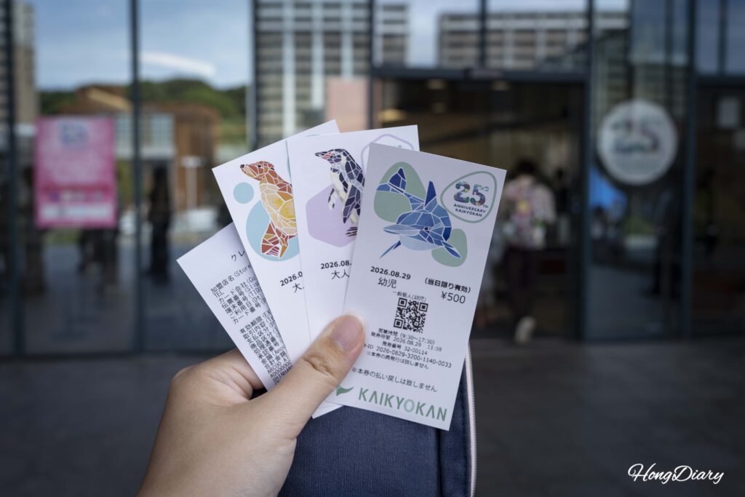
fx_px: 745
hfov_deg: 53.1
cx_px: 372
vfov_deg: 36.9
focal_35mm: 36
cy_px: 248
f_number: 8
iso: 100
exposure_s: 1/160
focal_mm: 36
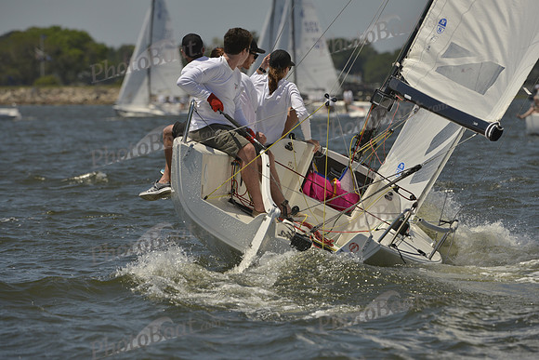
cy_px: 180
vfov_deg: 3.6
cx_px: 270
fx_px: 5691
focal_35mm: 380
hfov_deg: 5.4
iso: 200
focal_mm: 380
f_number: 9
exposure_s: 1/1250
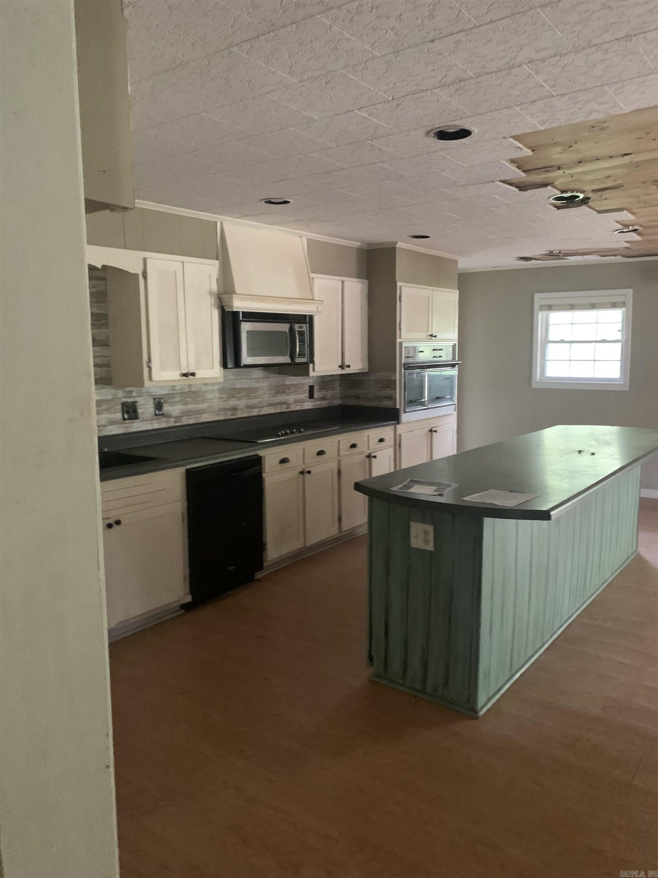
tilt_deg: -7.3
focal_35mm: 26
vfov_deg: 67.3
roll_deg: -0.5
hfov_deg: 53.1
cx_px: 329
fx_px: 659
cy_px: 439
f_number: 1.8
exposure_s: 1/30
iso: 640
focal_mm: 4.25
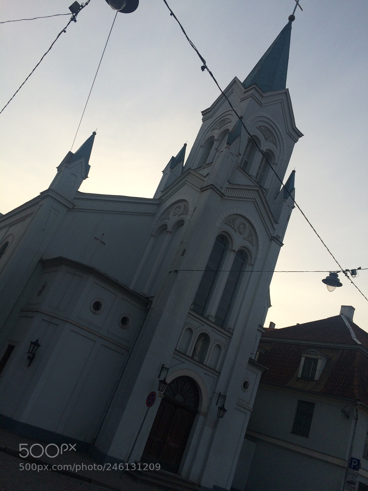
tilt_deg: +21.2
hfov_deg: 48.2
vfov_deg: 61.7
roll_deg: -21.0
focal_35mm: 29
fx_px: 411
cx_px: 184
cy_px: 246
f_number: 2.2
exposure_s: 1/805
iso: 32
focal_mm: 4.15
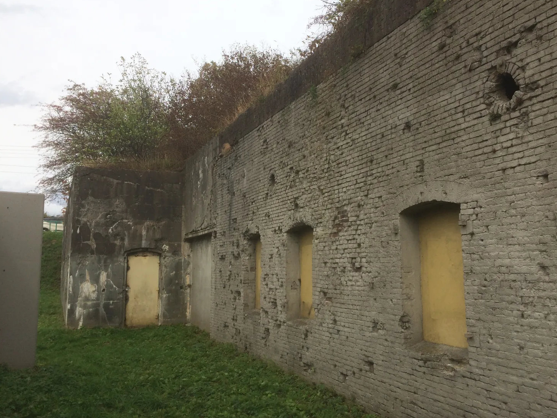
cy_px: 195
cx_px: 297
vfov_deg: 44.1
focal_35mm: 32
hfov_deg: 56.8
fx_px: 515
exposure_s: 1/1053
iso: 32
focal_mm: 4.15
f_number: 2.2
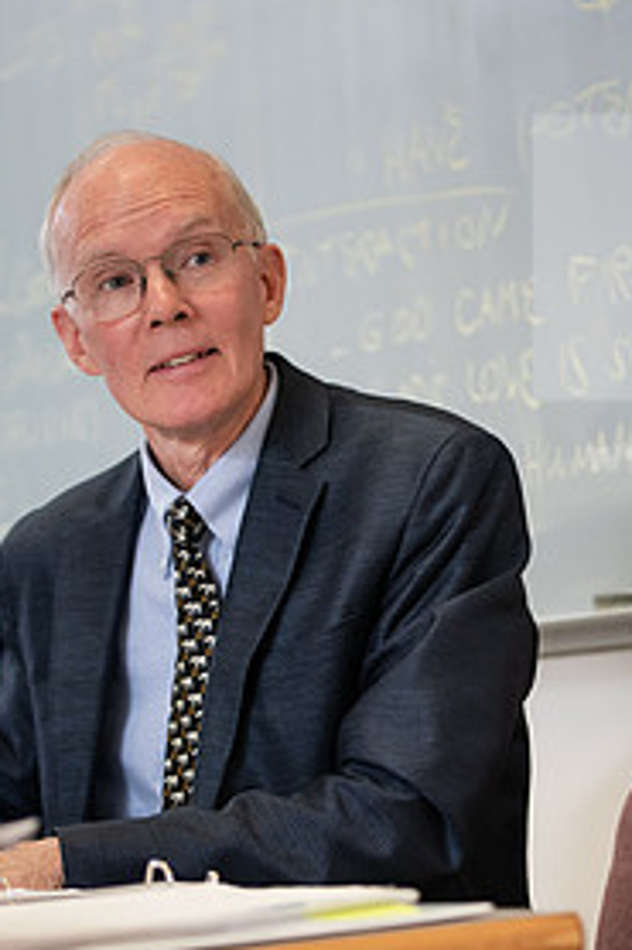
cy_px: 528
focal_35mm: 146
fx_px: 3849
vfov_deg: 14.1
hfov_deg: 9.4
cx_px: 430
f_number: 3.2
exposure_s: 1/200
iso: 800
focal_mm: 70
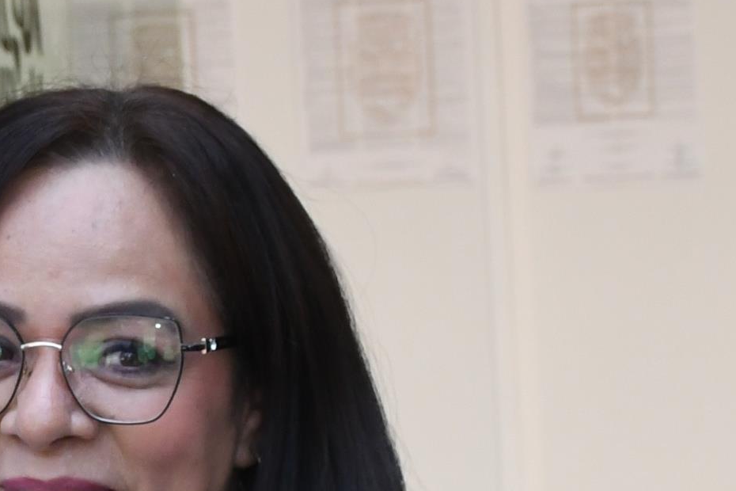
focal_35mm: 229
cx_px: -162
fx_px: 4681
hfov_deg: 8.9
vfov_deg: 6.0
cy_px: 548
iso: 800
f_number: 8
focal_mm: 34
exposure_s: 1/200
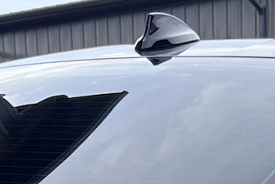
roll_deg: +1.8
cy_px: 535
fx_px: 1177
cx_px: 111
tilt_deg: -14.0
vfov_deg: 7.8
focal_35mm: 154
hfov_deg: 13.3
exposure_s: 1/1196
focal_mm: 5.7
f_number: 1.5
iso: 50
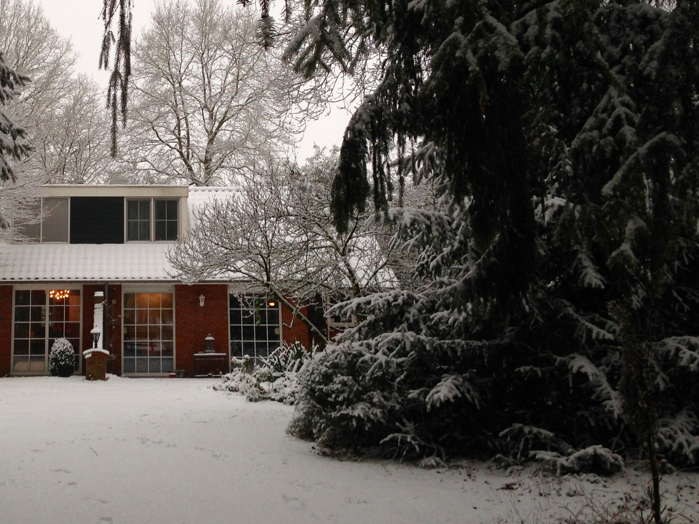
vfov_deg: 27.2
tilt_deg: +8.2
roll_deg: -0.8
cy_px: 138
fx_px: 1070
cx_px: 150
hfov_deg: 35.1
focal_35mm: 53
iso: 50
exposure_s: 1/60
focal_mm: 4.12
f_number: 2.4
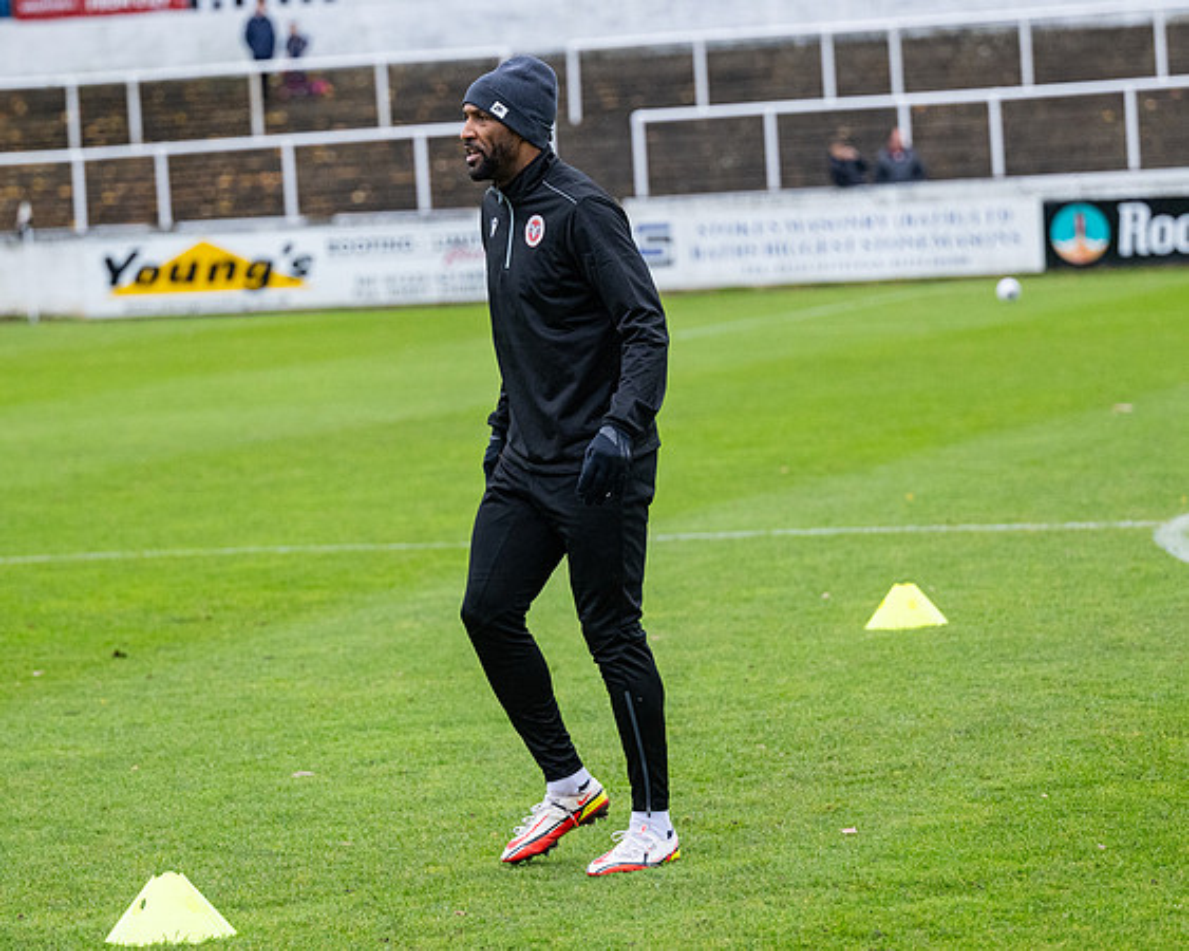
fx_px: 6064
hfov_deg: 11.2
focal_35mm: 172
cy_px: 476
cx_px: 528
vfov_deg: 9.0
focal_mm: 102
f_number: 2.8
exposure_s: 1/800
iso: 1000
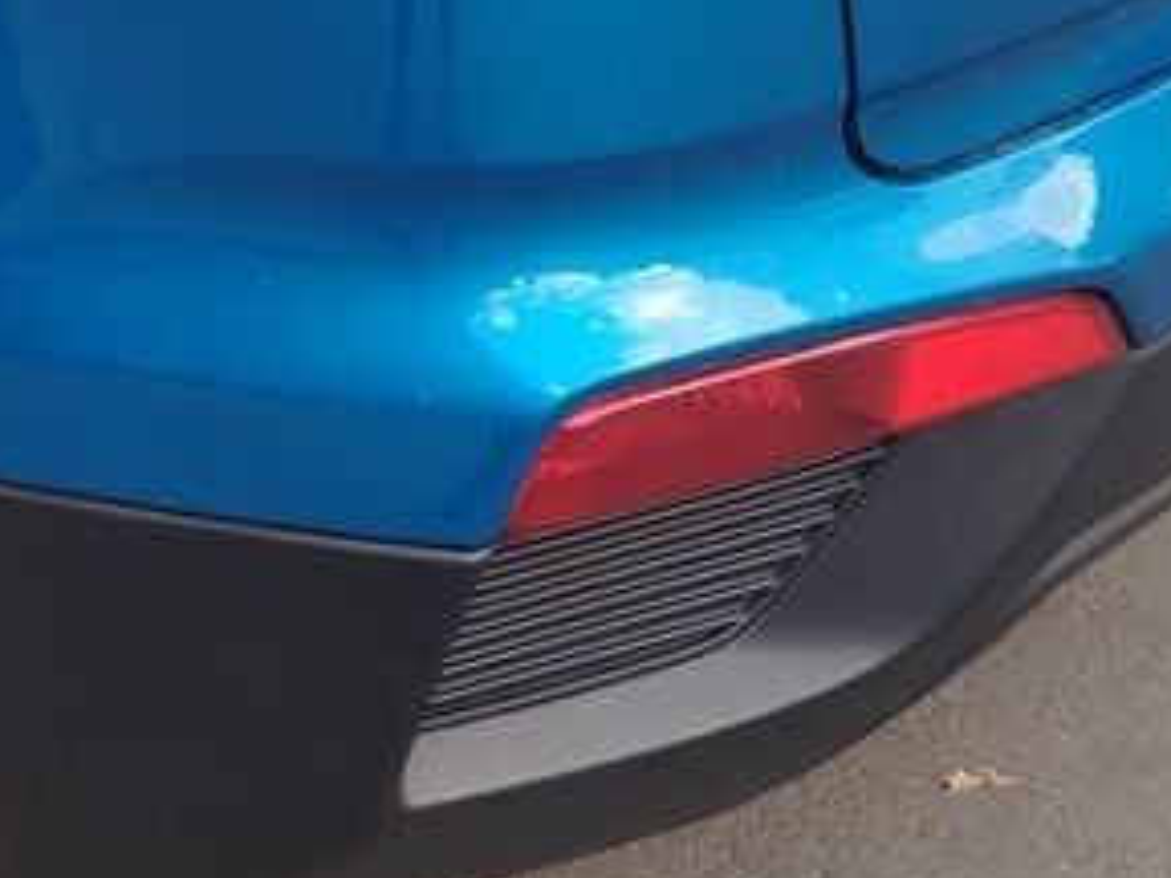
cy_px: -650
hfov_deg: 18.5
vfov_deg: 13.4
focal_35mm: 100
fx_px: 3383
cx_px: -272
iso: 600
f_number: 1.75
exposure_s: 1/100
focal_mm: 5.25
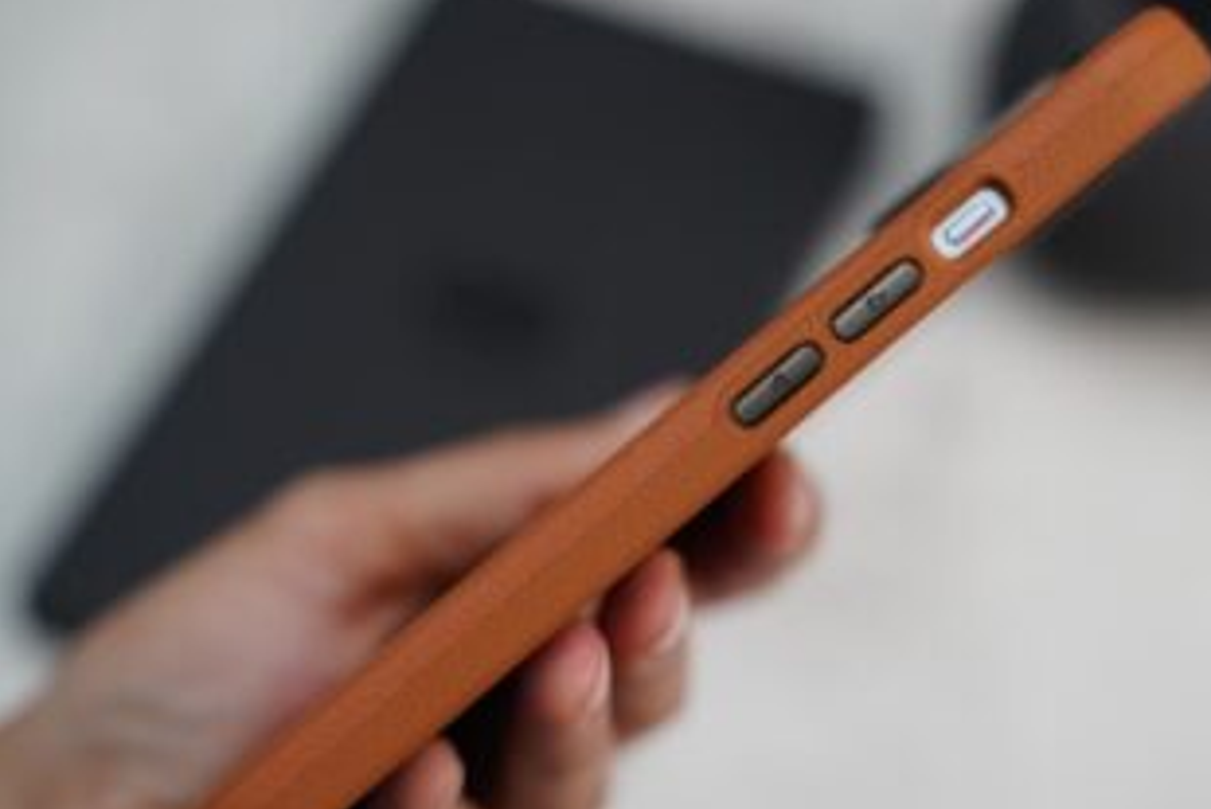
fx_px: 2389
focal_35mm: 71
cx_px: 711
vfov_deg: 19.2
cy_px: 432
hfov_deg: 28.4
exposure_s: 1/60
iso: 640
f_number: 3.5
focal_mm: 55
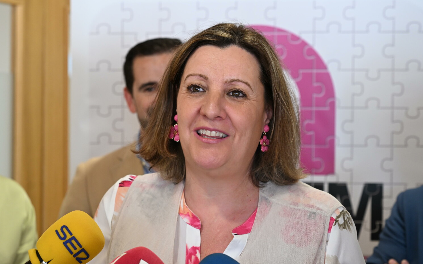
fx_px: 1026
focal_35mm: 89
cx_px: 200
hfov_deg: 23.3
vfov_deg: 14.7
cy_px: 151
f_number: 4.5
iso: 1250
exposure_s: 1/125
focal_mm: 68
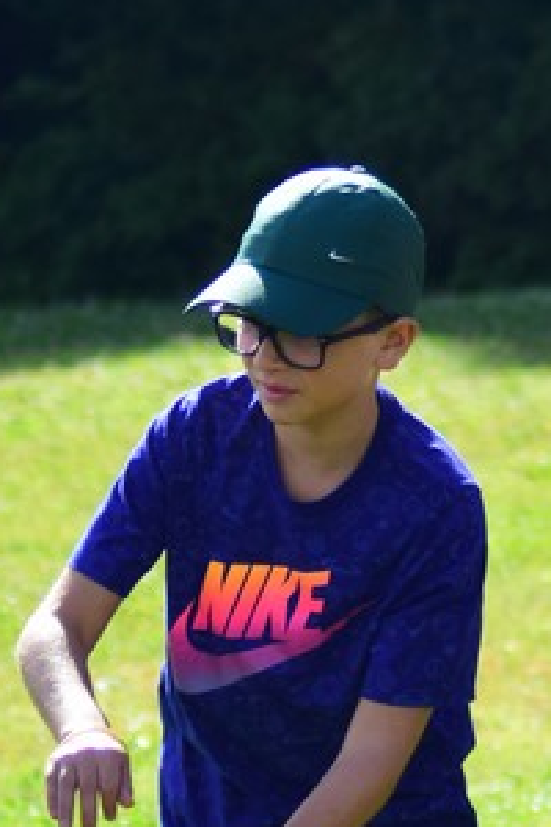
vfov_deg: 5.7
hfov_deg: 3.8
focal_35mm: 359
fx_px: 8241
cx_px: 1063
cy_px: 478
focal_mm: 70
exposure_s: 1/1250
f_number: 4
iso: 400
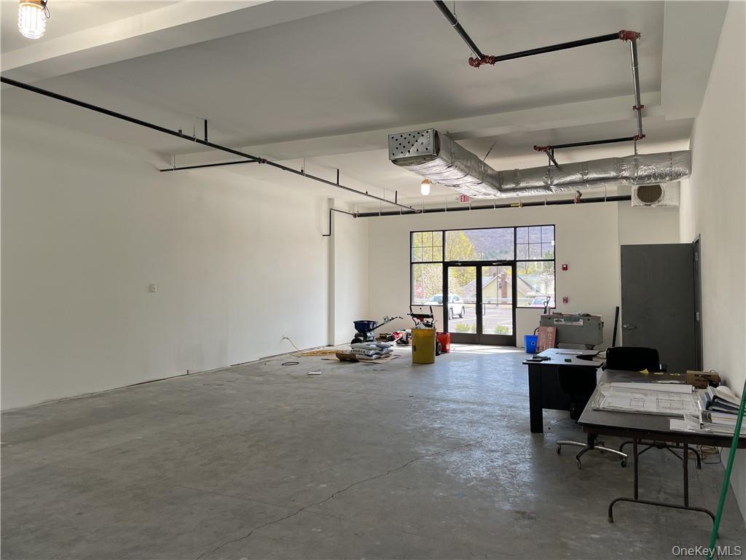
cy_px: 280
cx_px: 373
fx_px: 560
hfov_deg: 67.3
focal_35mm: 26
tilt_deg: +4.8
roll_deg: +0.1
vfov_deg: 53.1
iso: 32
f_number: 1.6
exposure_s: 1/177
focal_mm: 4.2
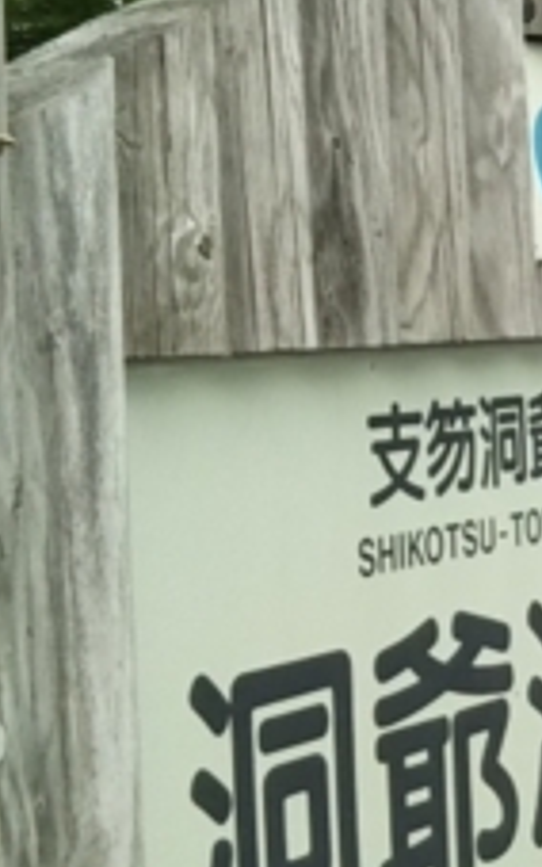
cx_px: 847
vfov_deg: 18.5
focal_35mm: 112
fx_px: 2645
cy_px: 244
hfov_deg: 11.2
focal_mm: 4
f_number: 2.2
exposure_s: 1/120
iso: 25
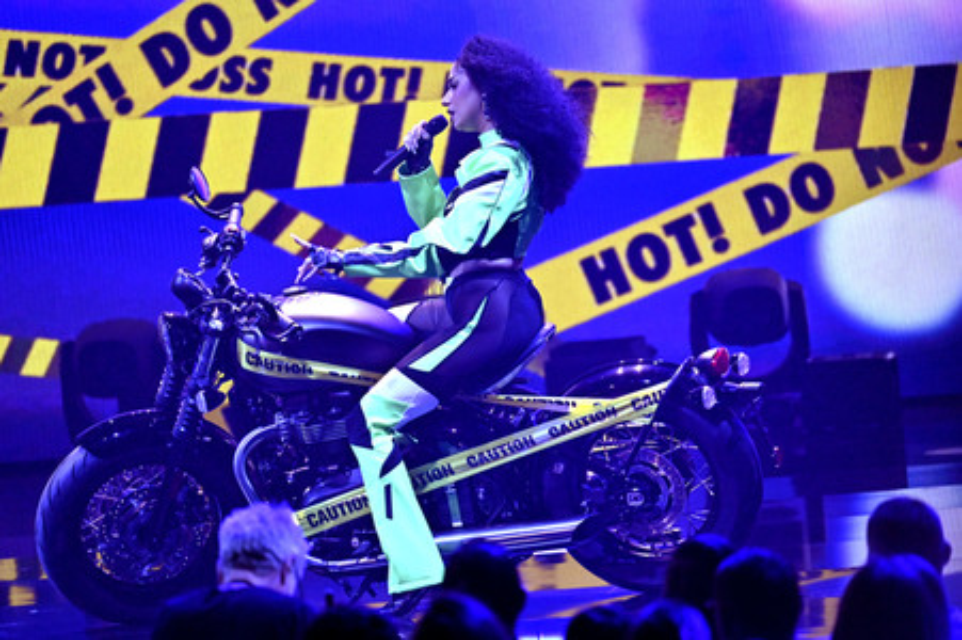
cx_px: 481
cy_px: 320
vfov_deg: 3.4
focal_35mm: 400
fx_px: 10681
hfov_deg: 5.2
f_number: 5
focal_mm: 400
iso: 5000
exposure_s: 1/640
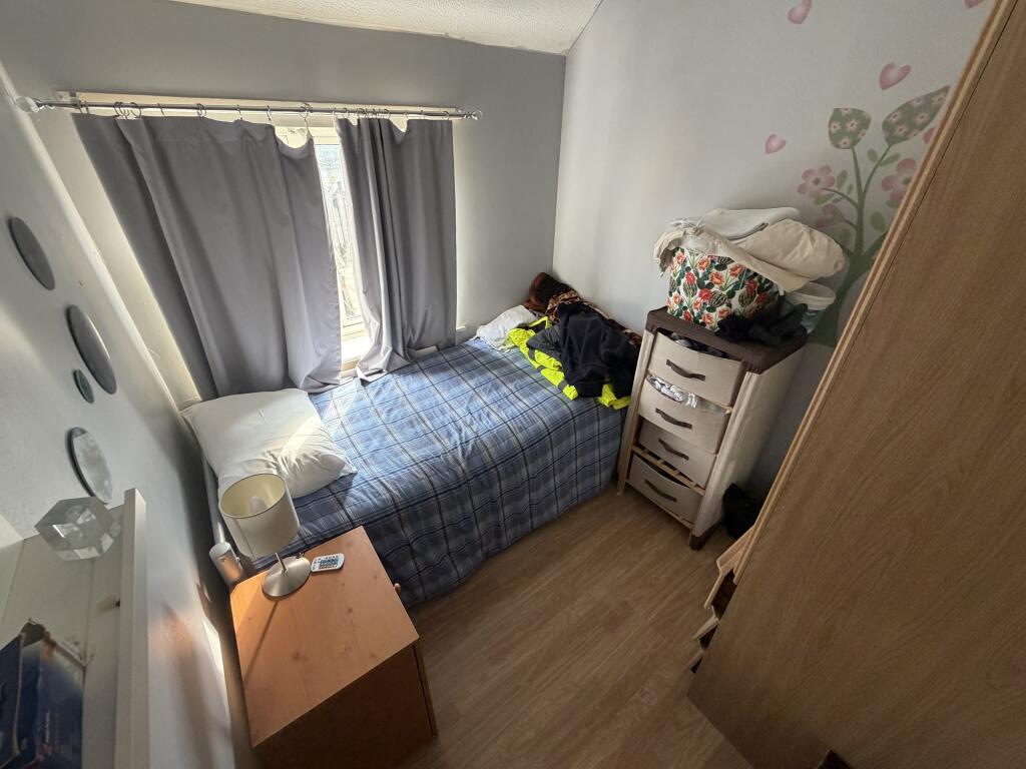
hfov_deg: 102.1
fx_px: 415
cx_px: 513
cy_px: 384
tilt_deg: -30.9
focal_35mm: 14
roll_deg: -0.1
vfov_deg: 85.7
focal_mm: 2.22
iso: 320
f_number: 2.2
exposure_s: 1/90
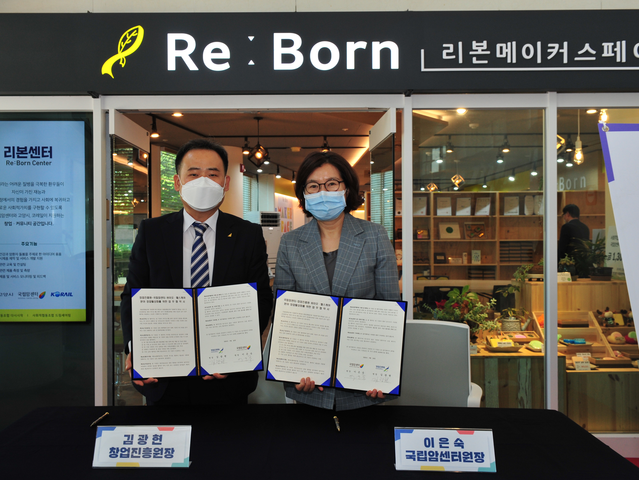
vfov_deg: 38.7
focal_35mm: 37
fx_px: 683
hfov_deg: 50.1
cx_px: 286
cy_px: 240
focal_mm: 34
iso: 800
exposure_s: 1/60
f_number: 9
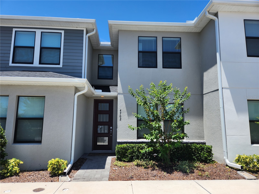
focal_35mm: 23
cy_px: 97
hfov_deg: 73.9
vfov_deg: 58.9
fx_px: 172
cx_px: 130
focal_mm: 5.4
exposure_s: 1/1286
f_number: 1.8
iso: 20
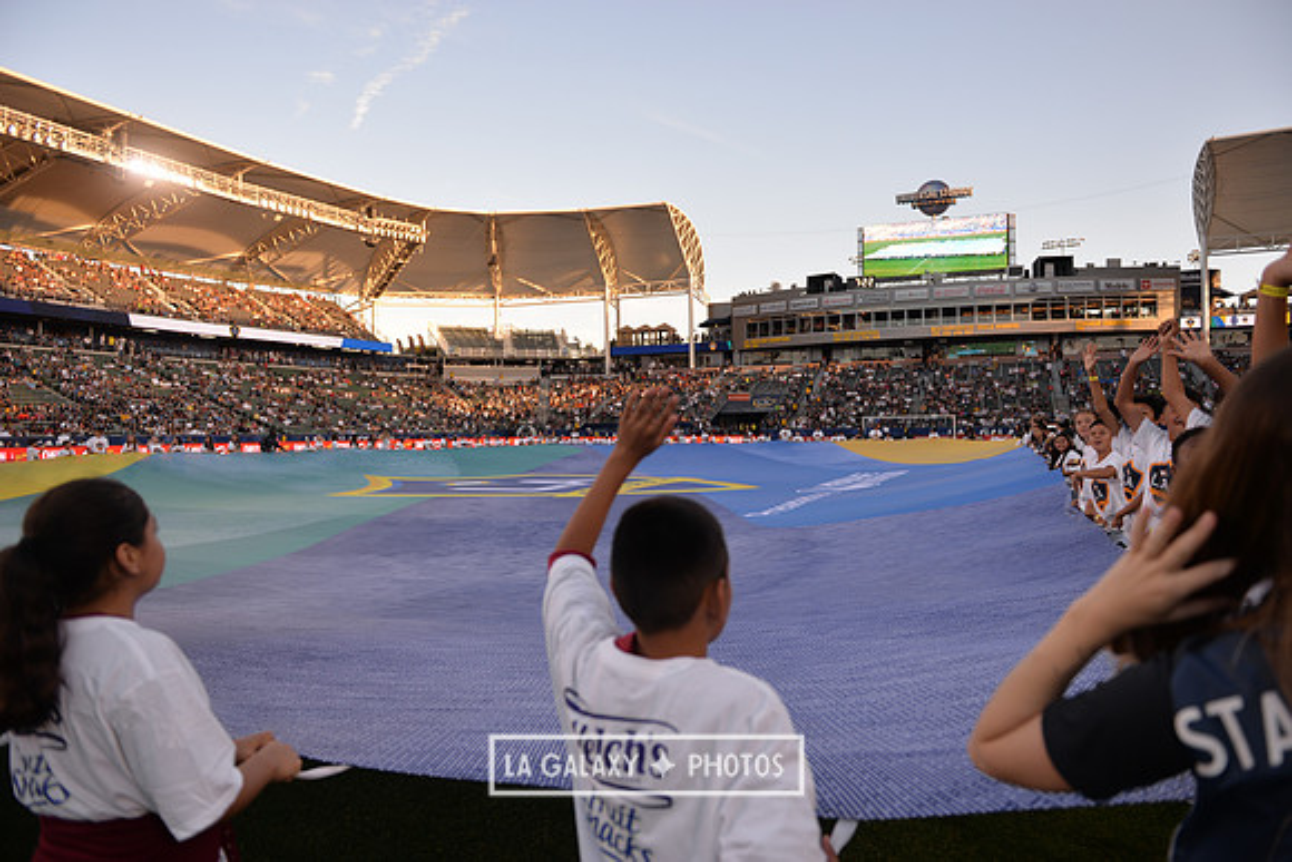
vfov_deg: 53.2
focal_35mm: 24
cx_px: 646
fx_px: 861
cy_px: 431
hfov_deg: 73.7
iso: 160
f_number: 2.8
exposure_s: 1/640
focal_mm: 24
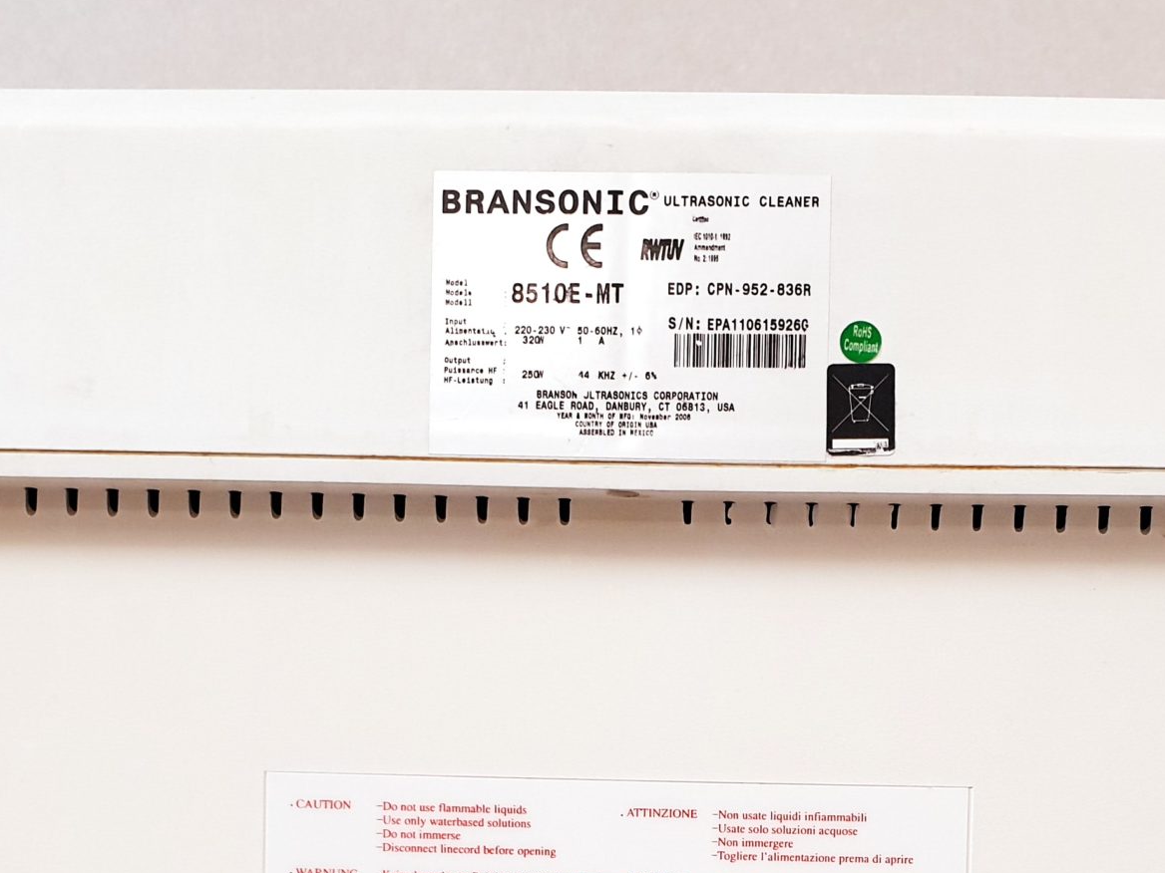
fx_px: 1918
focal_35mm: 57
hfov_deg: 33.6
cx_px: 747
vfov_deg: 24.2
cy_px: 934
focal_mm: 4.3
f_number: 2.4
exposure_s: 1/50
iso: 320
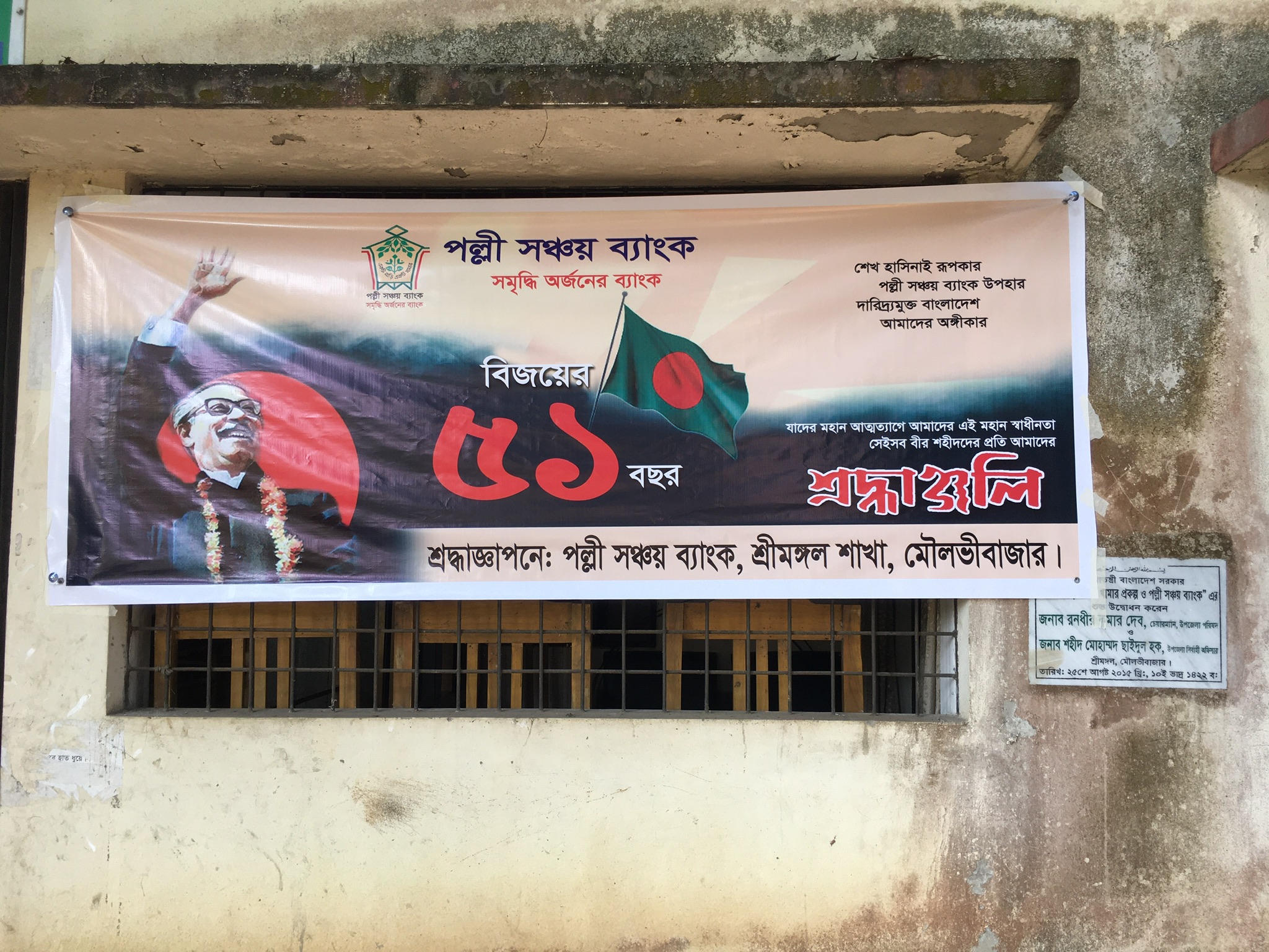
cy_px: 476
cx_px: 634
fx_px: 1063
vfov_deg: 48.2
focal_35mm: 29
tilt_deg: +4.3
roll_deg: -1.0
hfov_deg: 61.7
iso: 32
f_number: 2.2
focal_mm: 4.15
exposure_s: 1/50
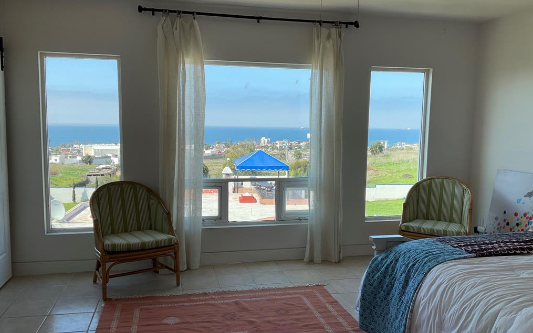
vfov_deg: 40.6
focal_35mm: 31
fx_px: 450
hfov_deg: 61.2
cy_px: 169
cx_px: 268
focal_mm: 3
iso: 25
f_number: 1.8
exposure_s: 1/562
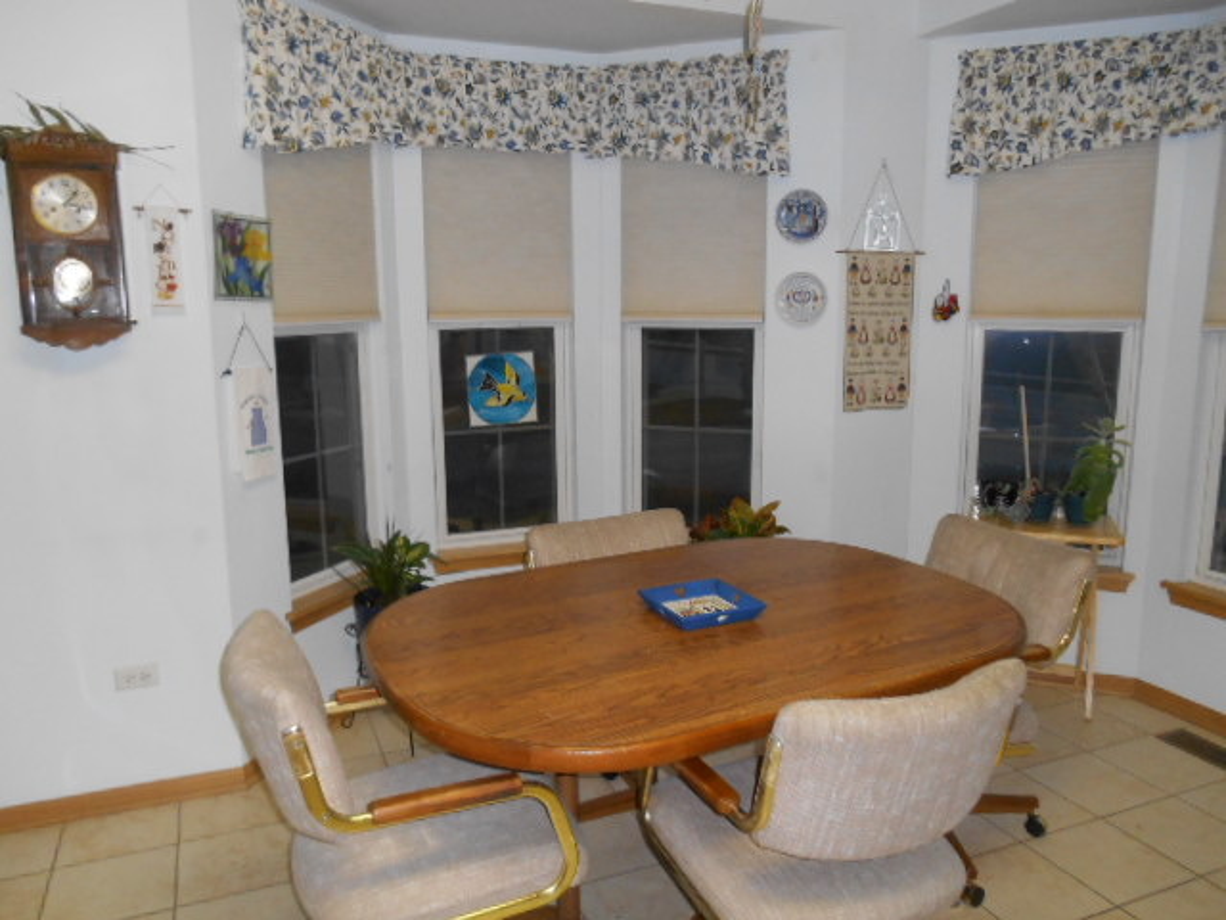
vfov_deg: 53.1
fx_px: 921
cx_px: 613
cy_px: 460
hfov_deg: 67.3
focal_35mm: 26
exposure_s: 1/25
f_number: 3.4
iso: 280
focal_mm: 4.7
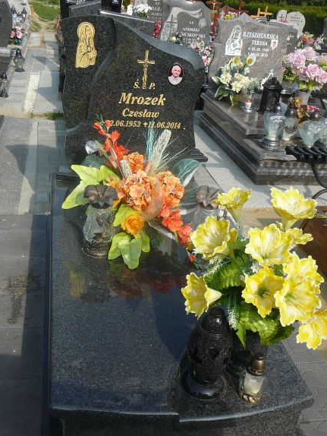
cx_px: 149
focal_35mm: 39
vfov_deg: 47.8
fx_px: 491
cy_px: 234
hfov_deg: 36.8
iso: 80
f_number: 5
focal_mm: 5.2
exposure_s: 1/500
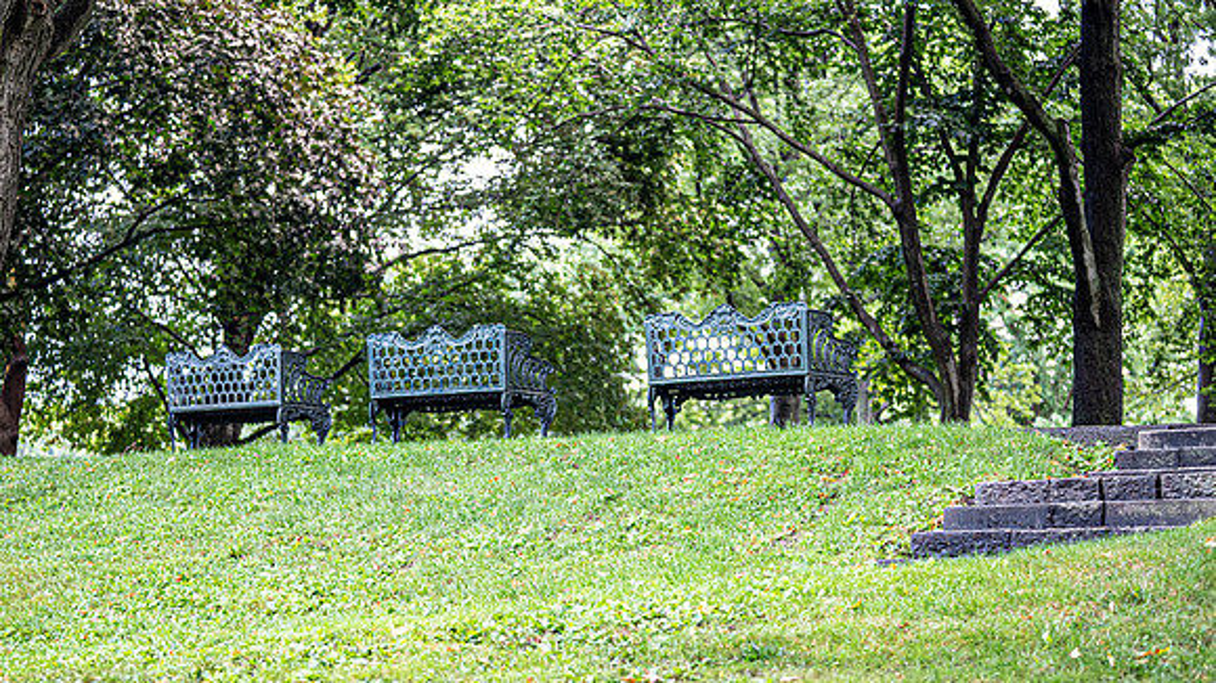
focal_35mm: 74
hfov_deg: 28.6
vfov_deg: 16.3
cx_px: 605
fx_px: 2382
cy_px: 400
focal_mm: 70
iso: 250
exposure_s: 1/15
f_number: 2.8
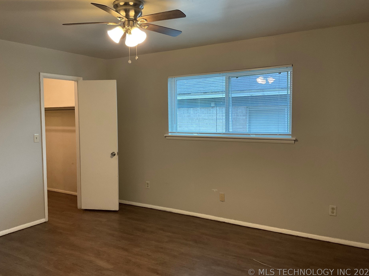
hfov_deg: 60.0
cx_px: 185
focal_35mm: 30
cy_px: 136
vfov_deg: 46.8
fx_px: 320
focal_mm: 3
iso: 125
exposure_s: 1/60
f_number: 1.8
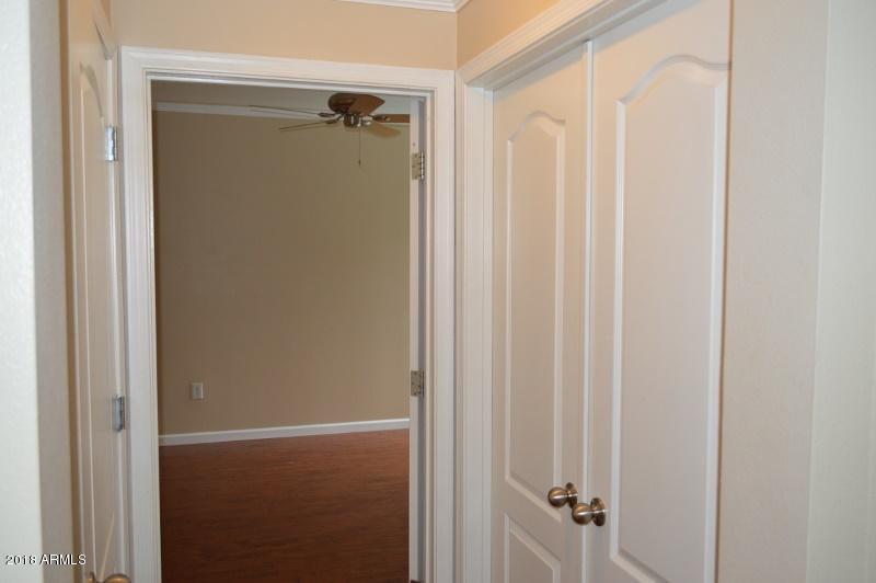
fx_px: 729
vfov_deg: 43.5
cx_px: 438
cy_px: 292
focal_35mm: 30
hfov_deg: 62.0
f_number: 3.8
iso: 400
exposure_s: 1/60
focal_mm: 20
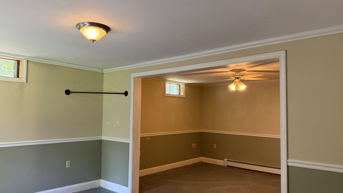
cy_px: 103
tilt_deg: +1.8
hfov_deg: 69.9
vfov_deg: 42.9
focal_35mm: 27
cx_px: 175
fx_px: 246
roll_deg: -0.7
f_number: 1.78
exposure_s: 1/60
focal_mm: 6.76
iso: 320
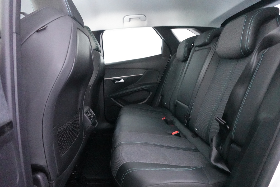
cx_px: 140
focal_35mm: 20
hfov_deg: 84.0
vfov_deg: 61.9
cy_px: 94
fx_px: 156
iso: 6400
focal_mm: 7.6
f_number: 2
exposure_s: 1/50
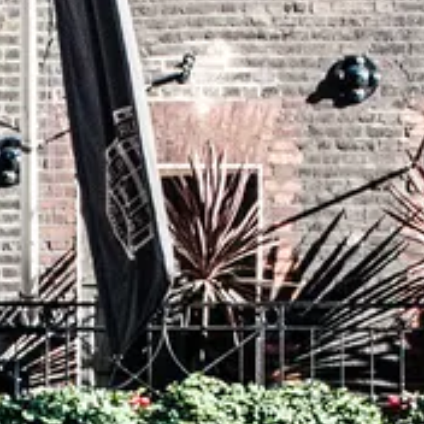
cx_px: 41
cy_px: 495
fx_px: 2896
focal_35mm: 209
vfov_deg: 8.3
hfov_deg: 8.3
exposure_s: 1/250
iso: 640
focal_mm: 24
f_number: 8
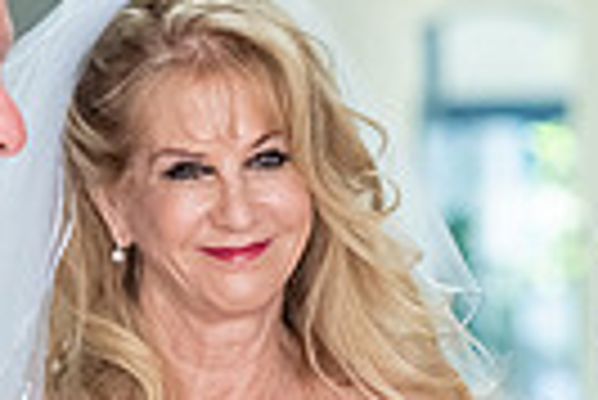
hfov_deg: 3.4
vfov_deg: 2.3
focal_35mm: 611
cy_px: 461
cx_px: 778
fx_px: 10160
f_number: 4.5
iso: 640
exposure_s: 1/640
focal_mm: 140
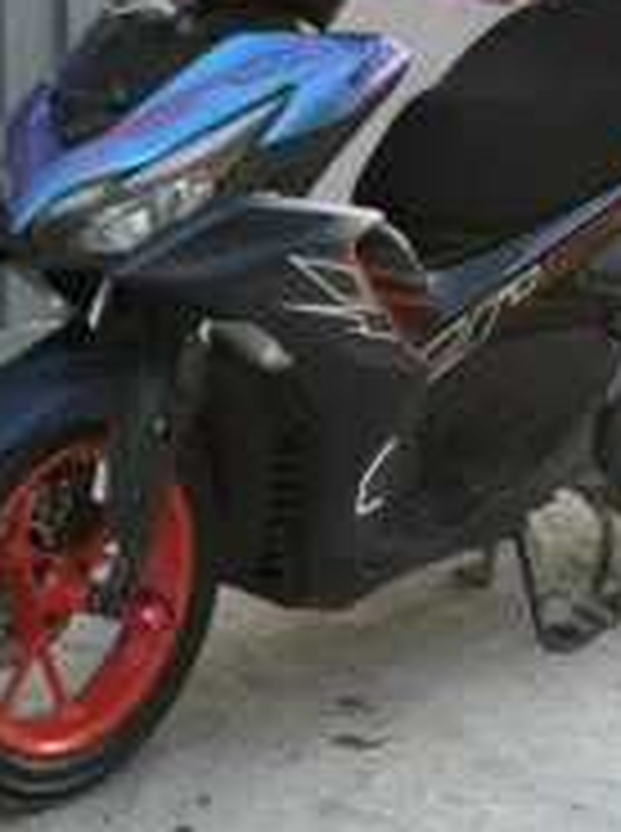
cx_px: 418
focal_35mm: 104
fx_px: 2496
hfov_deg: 14.2
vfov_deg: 18.6
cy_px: 90
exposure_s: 1/460
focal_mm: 6.76
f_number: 1.78
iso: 80
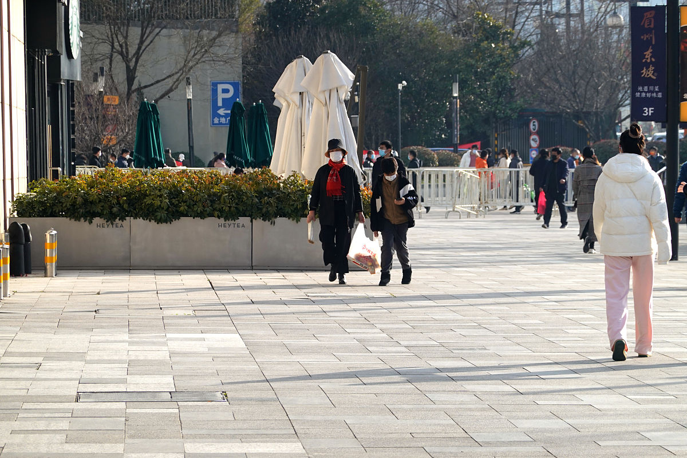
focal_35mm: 200
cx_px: 344
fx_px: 3816
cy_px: 229
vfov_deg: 6.9
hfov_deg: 10.3
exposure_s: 1/400
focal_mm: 72
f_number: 4.5
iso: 100
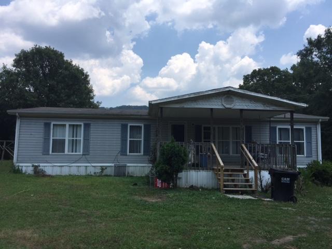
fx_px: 278
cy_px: 124
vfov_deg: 48.2
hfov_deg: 61.7
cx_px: 166
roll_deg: -0.9
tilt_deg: +5.4
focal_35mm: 29
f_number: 2.2
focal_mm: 4.15
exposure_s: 1/2326
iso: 32
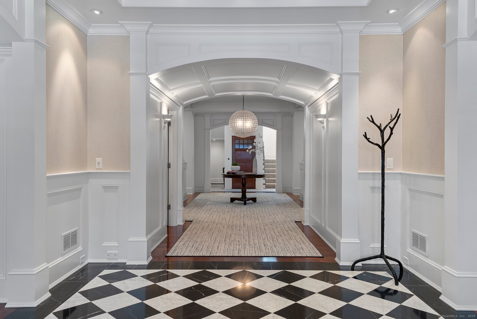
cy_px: 160
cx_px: 238
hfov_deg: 84.0
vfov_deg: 62.0
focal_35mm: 20
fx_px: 265
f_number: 5.6
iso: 320
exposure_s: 1/2.5
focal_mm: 20
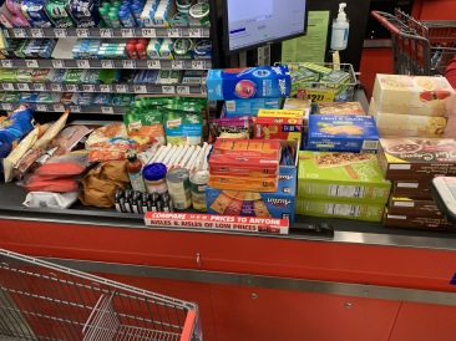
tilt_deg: -32.3
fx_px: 342
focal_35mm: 26
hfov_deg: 67.3
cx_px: 228
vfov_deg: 53.0
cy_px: 170
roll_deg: +3.8
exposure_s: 1/49
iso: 80
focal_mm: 4.25
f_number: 1.8
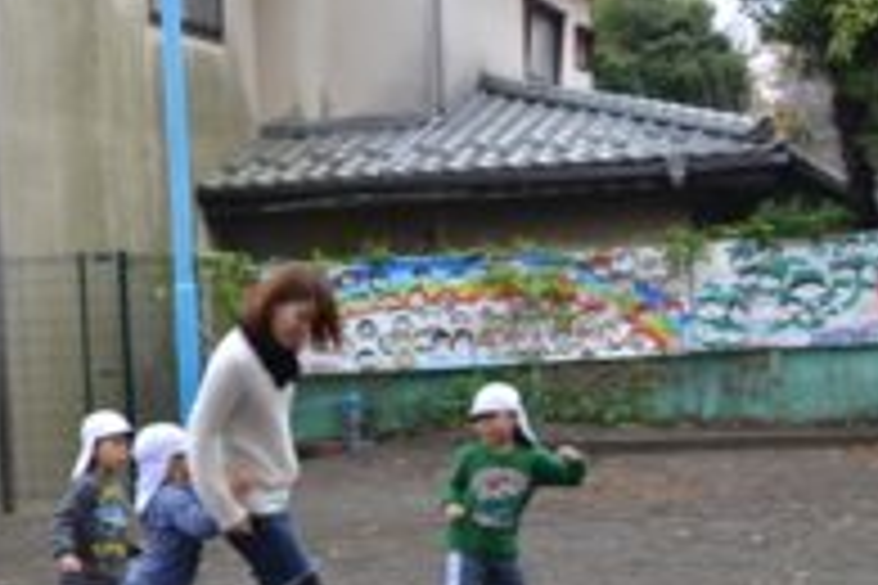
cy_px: 524
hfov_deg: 27.2
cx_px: 306
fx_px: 1805
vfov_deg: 18.1
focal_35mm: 74
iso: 400
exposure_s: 1/125
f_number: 5.6
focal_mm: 24
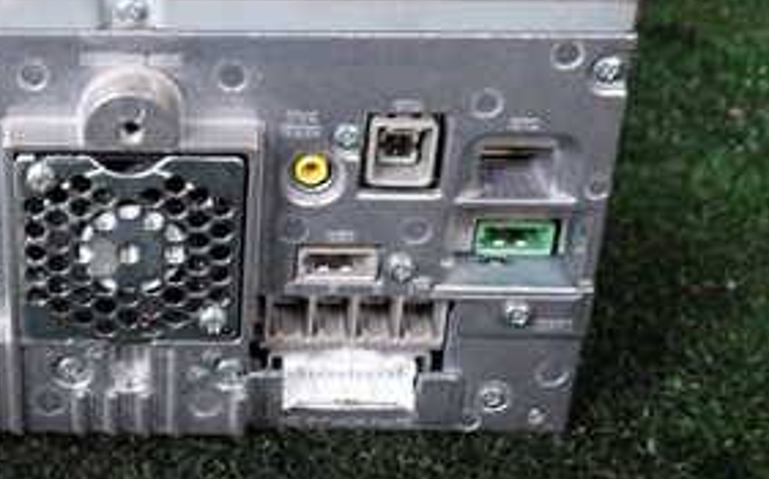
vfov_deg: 18.8
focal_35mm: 68
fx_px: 1424
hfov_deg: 29.2
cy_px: 68
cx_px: 101
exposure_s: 1/30
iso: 200
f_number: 2.3
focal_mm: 5.4
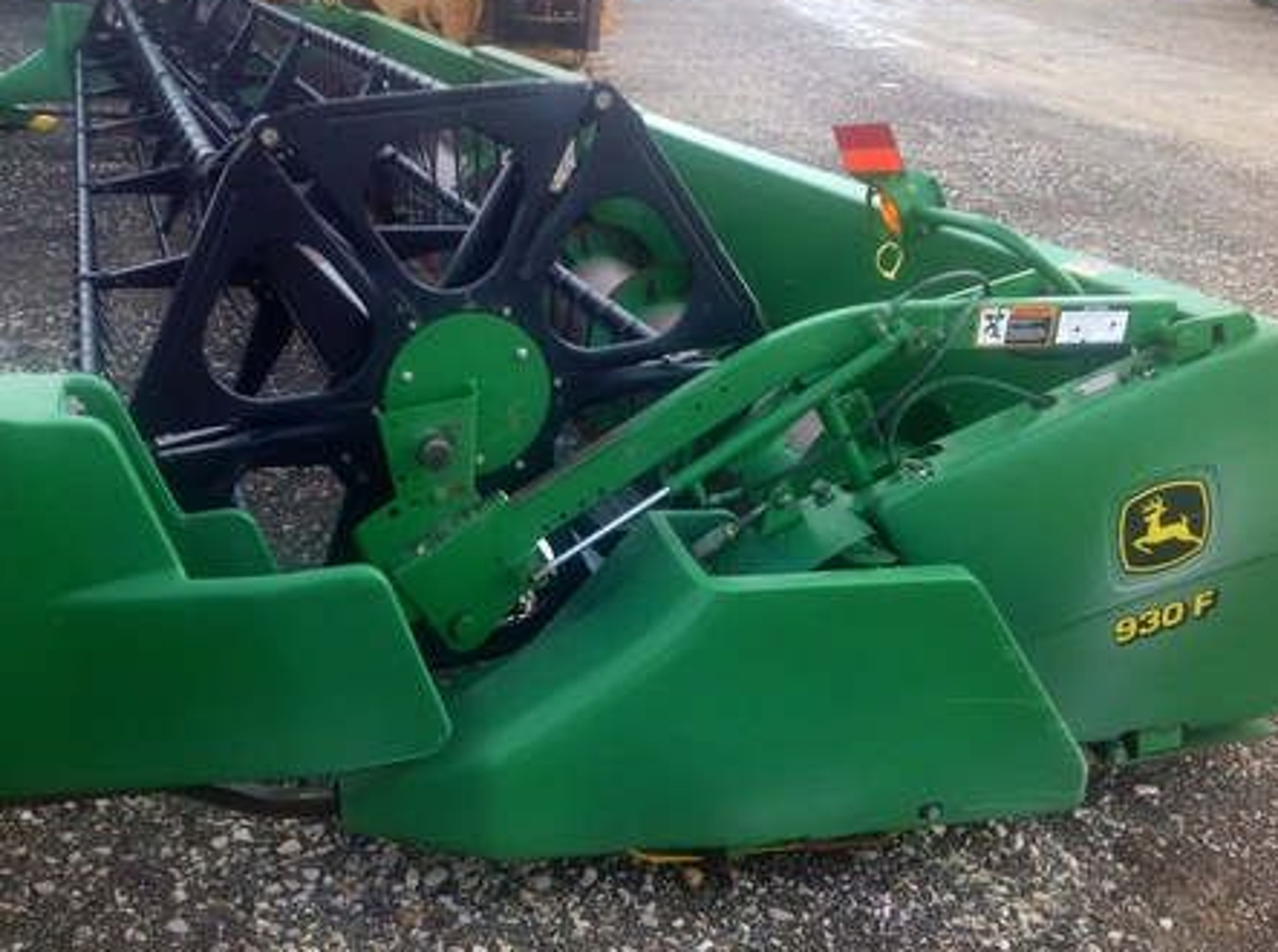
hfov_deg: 43.8
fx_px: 1584
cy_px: 450
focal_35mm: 43
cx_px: 554
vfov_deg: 33.5
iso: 50
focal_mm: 4.28
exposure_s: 1/312
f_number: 2.4
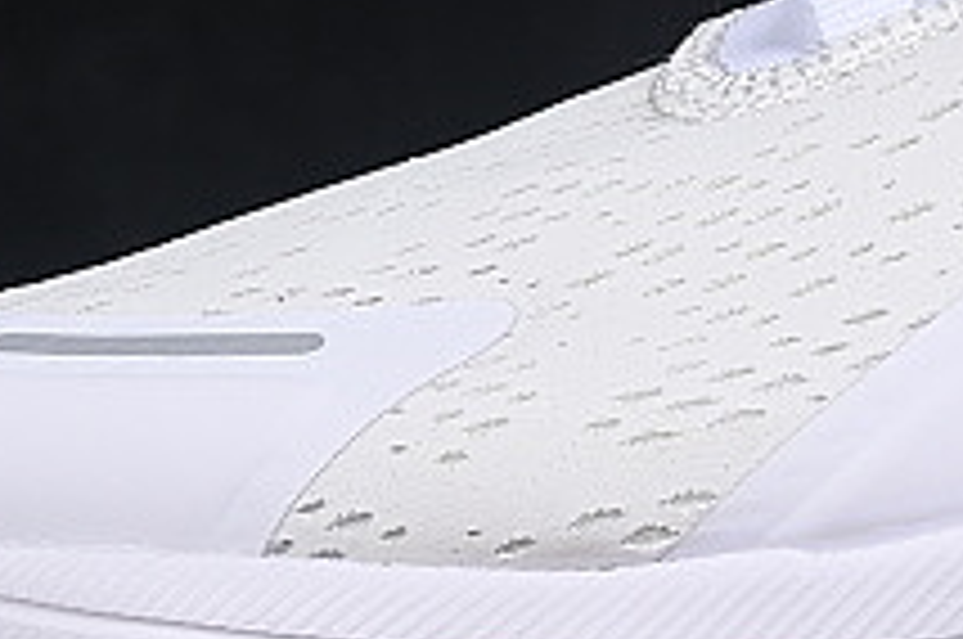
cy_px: -99
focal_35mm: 379
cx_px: 1282
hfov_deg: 5.4
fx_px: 10123
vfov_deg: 3.6
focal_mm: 50
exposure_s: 1/80
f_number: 8
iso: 160
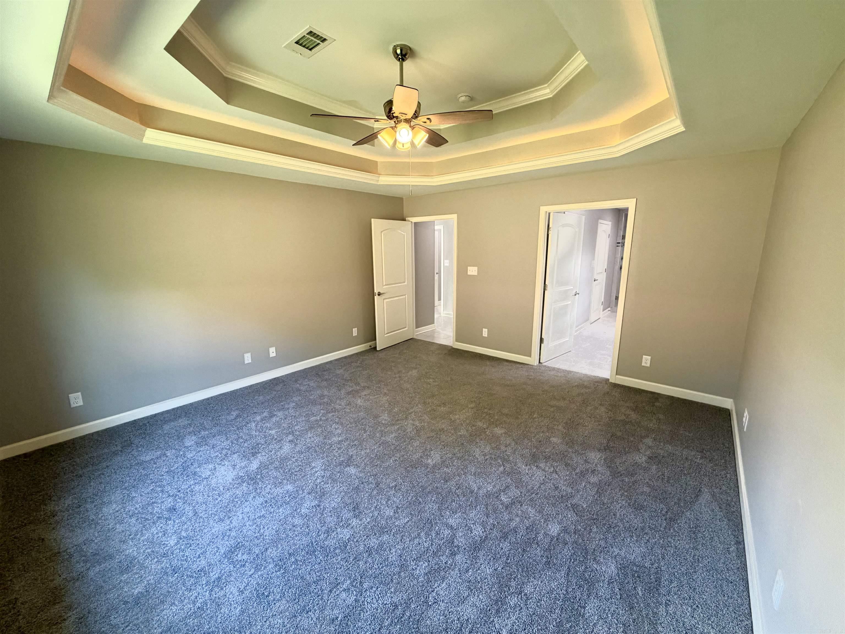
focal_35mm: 14
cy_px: 317
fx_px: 342
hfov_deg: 102.1
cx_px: 422
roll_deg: +1.1
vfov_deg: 85.7
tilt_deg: -12.5
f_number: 2.2
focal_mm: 2.22
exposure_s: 1/120
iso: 250
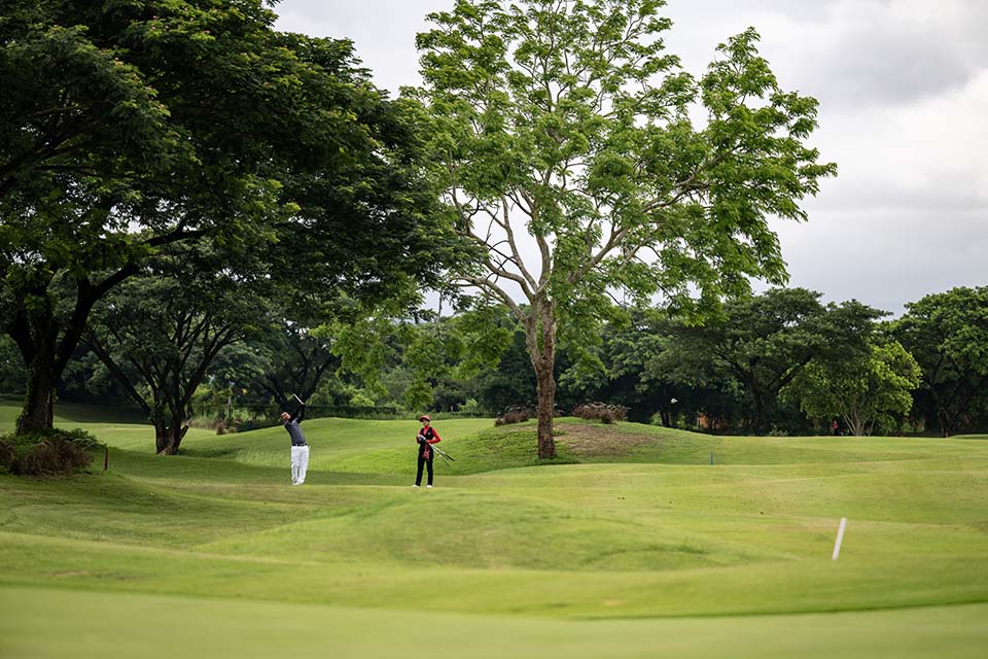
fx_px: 5488
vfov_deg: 6.9
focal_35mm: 200
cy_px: 330
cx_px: 494
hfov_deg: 10.3
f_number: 2.8
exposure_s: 1/3200
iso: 220
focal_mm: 200
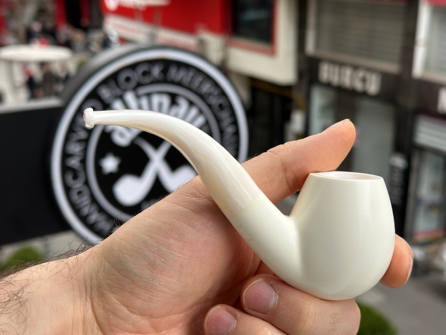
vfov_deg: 30.3
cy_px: 168
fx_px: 618
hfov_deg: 39.7
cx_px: 223
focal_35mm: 48
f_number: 1.78
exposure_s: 1/623
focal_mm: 6.86
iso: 64
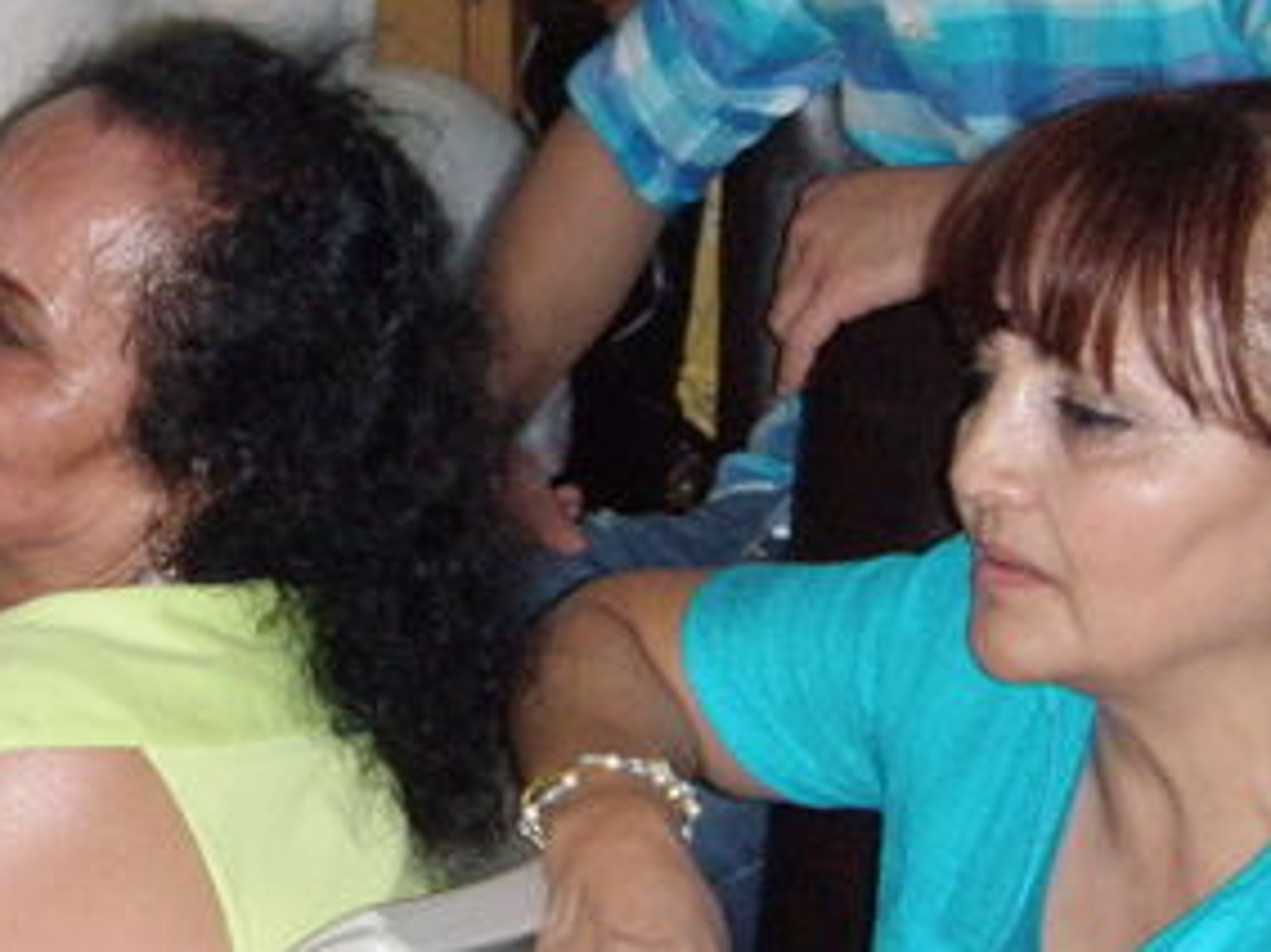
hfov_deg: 10.0
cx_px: 162
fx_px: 7230
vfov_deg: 7.5
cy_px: 489
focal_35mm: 197
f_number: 4.3
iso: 500
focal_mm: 15.52
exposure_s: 1/60
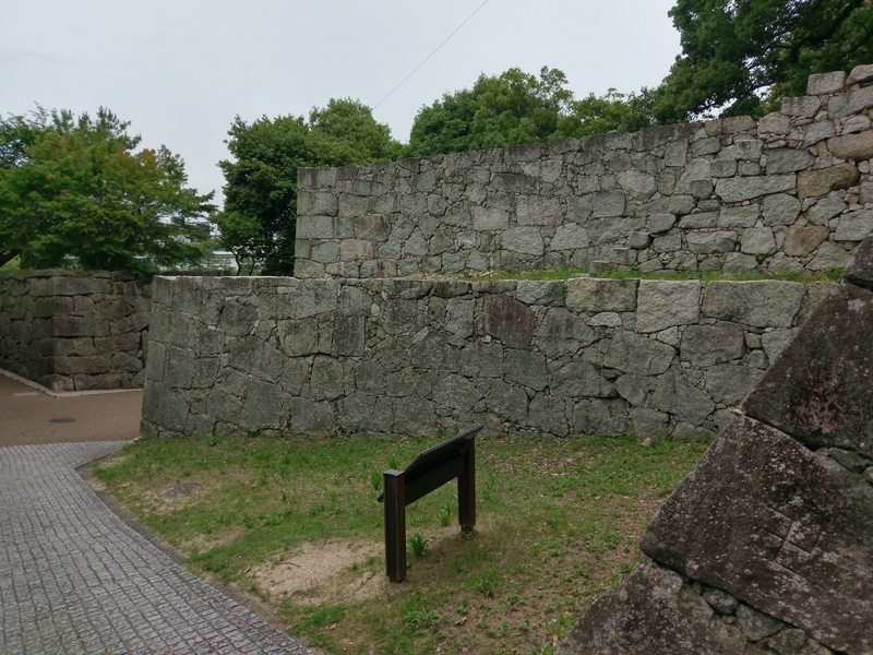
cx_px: 436
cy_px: 328
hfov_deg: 67.3
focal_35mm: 26
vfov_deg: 53.1
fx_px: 656
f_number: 1.8
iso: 100
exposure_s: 1/1412
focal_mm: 4.58
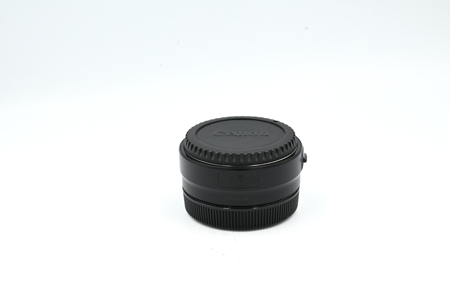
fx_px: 838
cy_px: 150
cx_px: 225
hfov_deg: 30.1
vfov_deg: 20.3
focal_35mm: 67
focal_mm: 67
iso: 100
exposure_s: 1/15
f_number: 14
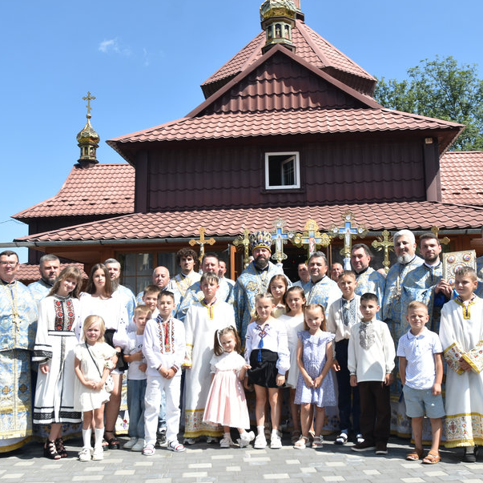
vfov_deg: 42.8
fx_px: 616
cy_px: 243
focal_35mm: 39
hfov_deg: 42.8
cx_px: 232
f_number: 7.1
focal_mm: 18
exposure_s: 1/200
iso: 100
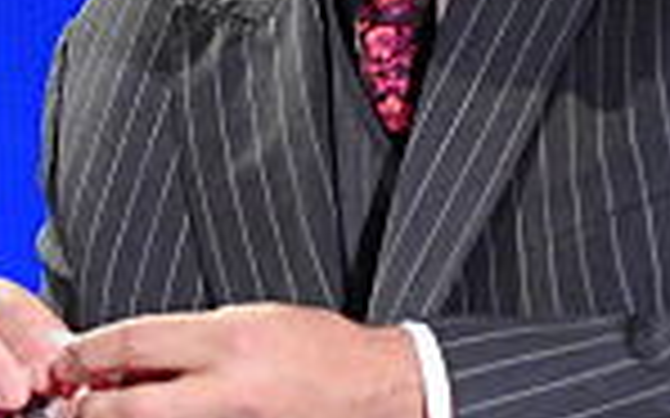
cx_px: 207
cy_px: 402
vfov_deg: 1.1
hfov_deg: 1.7
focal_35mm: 1231
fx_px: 22469
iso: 1600
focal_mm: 150
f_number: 2.8
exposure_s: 1/160
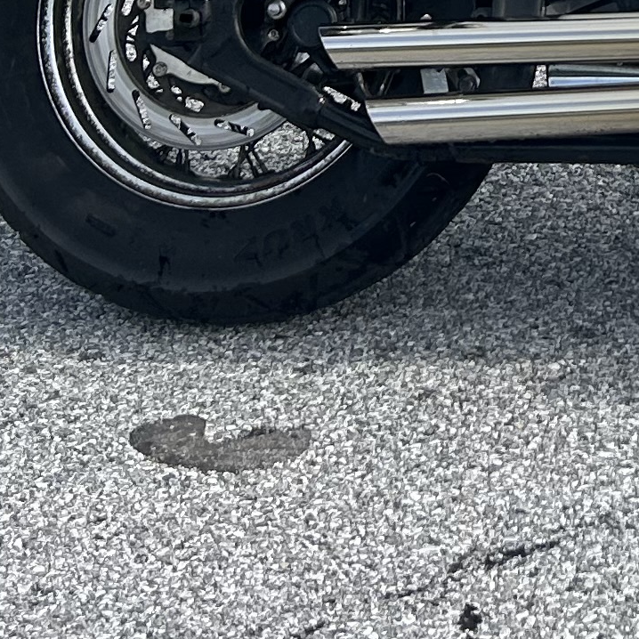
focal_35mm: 129
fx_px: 2694
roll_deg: -0.6
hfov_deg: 13.0
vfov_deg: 12.5
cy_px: -441
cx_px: 886
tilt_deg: -12.9
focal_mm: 5.7
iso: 50
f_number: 1.5
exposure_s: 1/2841
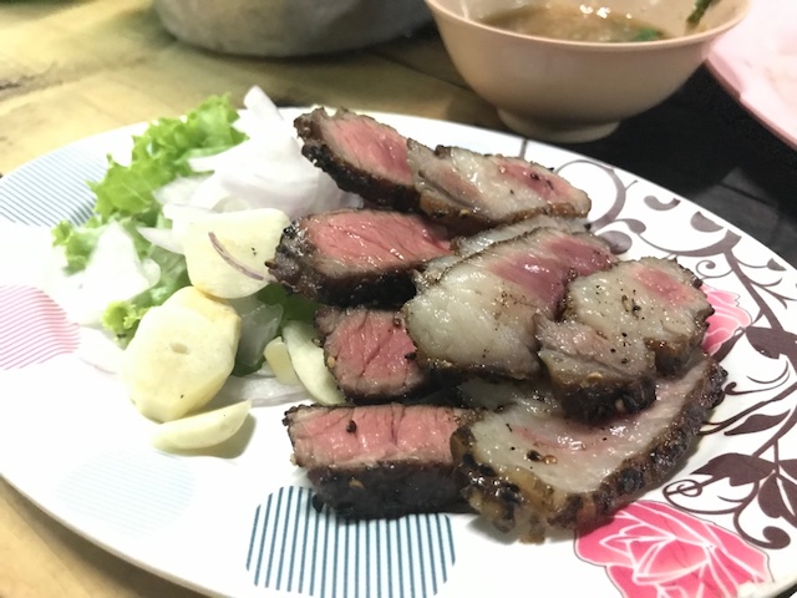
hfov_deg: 63.4
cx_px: 398
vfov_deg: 49.7
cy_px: 299
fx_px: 645
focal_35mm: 28
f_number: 1.8
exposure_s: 1/4
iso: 100
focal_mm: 3.99
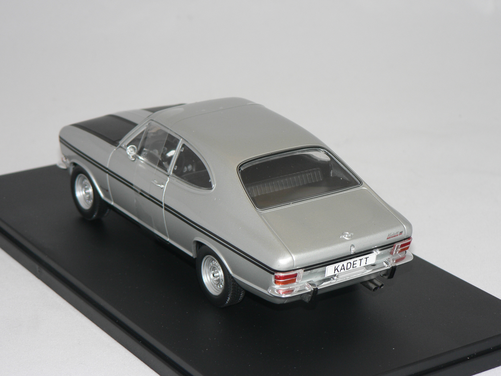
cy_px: 188
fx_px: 1476
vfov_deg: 14.5
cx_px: 250
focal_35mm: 102
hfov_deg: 19.3
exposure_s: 1/60
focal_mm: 16.9
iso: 80
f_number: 3.2
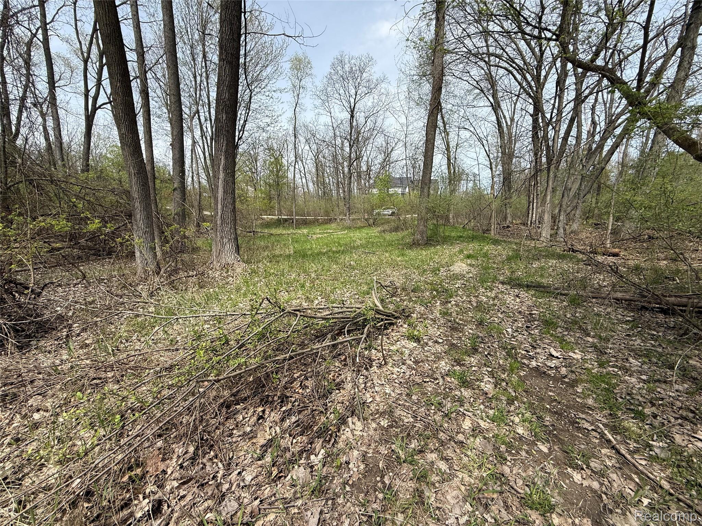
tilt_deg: -10.8
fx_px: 284
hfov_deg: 102.1
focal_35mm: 14
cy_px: 263
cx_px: 351
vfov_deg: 85.7
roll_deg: -0.6
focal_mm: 2.22
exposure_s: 1/1211
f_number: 2.2
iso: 50
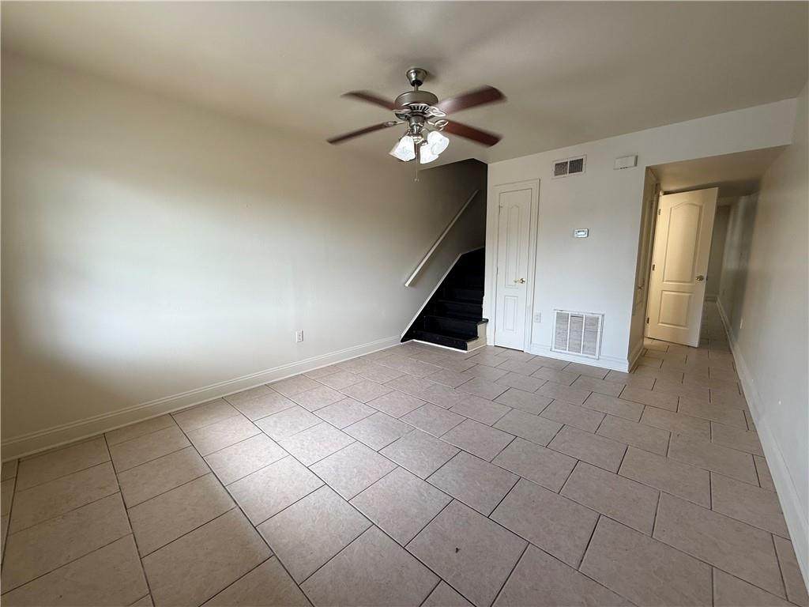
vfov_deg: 85.7
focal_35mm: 14
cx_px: 404
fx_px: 327
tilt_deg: -8.0
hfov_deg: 102.1
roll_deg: +0.5
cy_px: 304
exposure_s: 1/99
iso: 80
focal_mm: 2.22
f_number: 2.2
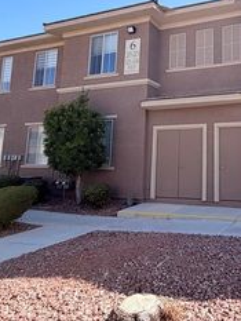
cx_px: 222
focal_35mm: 30
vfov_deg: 59.0
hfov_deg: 42.5
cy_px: 116
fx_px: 278
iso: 40
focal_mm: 2.22
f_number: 2.2
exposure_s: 1/770
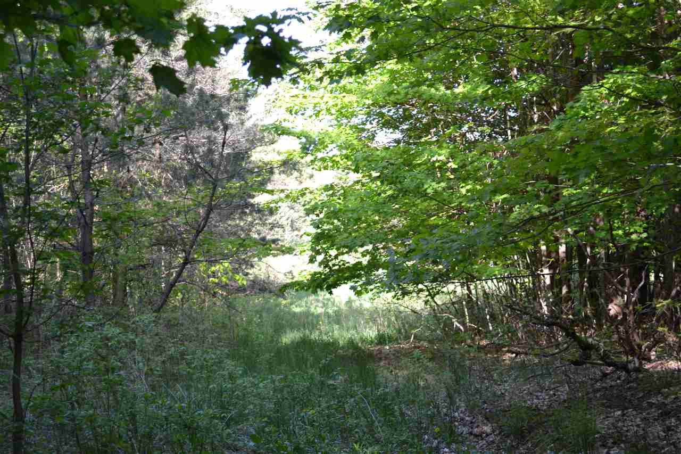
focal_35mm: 60
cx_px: 340
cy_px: 227
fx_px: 1135
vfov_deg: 22.6
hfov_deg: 33.4
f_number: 5.6
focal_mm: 40
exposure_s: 1/125
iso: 360
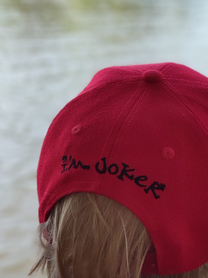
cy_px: 162
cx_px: 155
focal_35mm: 61
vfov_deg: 31.6
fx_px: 489
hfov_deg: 23.8
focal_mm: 5.2
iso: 100
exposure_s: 1/172
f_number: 2.4
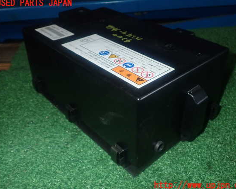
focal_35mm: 34
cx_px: 122
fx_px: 238
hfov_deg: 52.8
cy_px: 94
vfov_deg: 43.4
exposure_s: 1/30
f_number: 7.1
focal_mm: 5.79
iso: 500
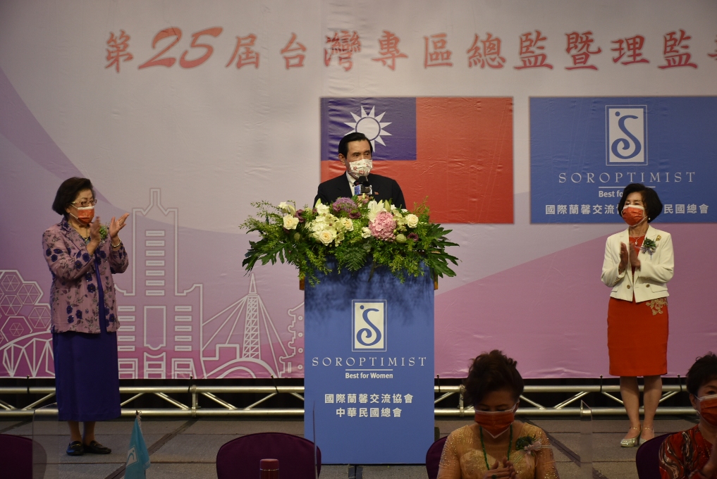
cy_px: 240
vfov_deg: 18.2
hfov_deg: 27.0
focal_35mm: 75
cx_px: 358
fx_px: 1495
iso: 450
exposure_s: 1/60
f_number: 4.8
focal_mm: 50
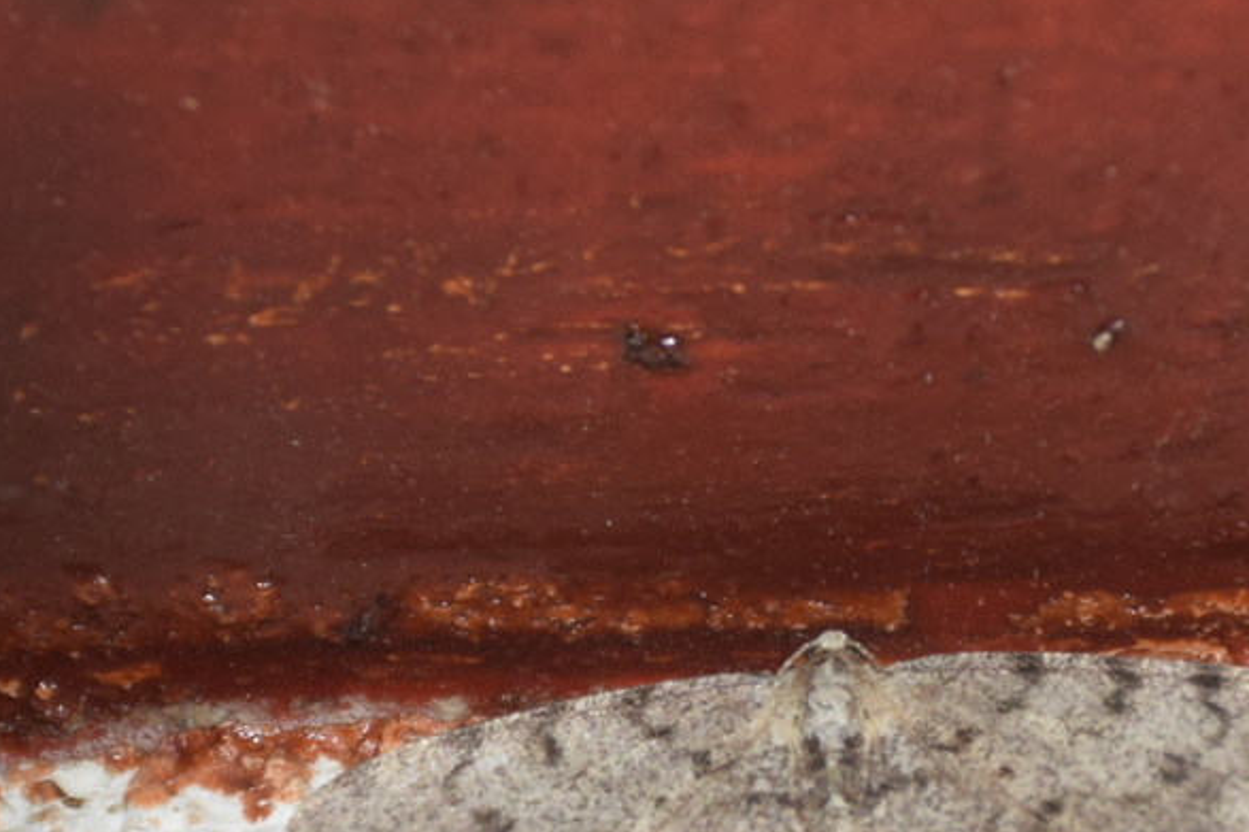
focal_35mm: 344
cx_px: 844
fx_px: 11931
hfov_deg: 6.0
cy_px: 651
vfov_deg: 4.0
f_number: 7.1
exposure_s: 1/60
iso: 320
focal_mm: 140
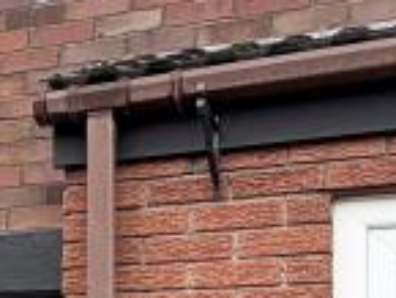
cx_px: -249
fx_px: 1133
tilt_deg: +2.9
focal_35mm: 99
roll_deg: -2.2
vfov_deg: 14.1
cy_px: 426
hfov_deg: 17.3
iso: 50
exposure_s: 1/289
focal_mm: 2.22
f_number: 2.2
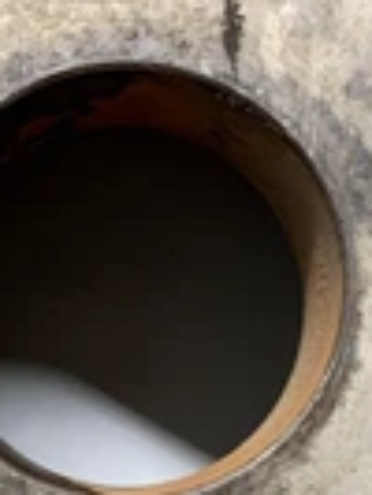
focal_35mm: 78
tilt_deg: -79.9
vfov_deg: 24.9
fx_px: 1116
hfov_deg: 18.8
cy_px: 324
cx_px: 112
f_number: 1.8
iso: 100
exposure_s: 1/60
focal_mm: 4.25
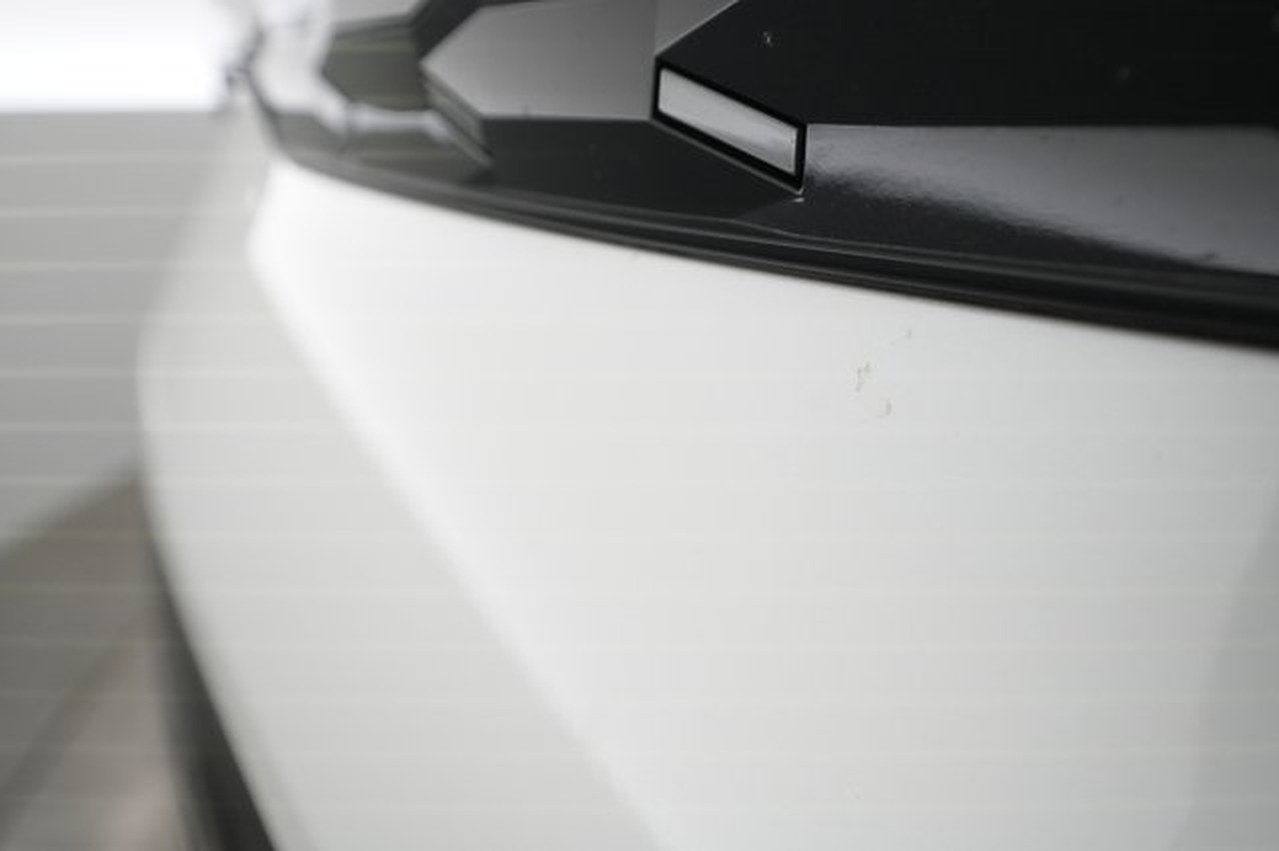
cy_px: 426
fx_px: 994
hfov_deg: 65.5
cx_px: 640
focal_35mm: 28
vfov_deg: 46.4
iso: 4000
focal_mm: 28
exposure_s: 1/200
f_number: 5
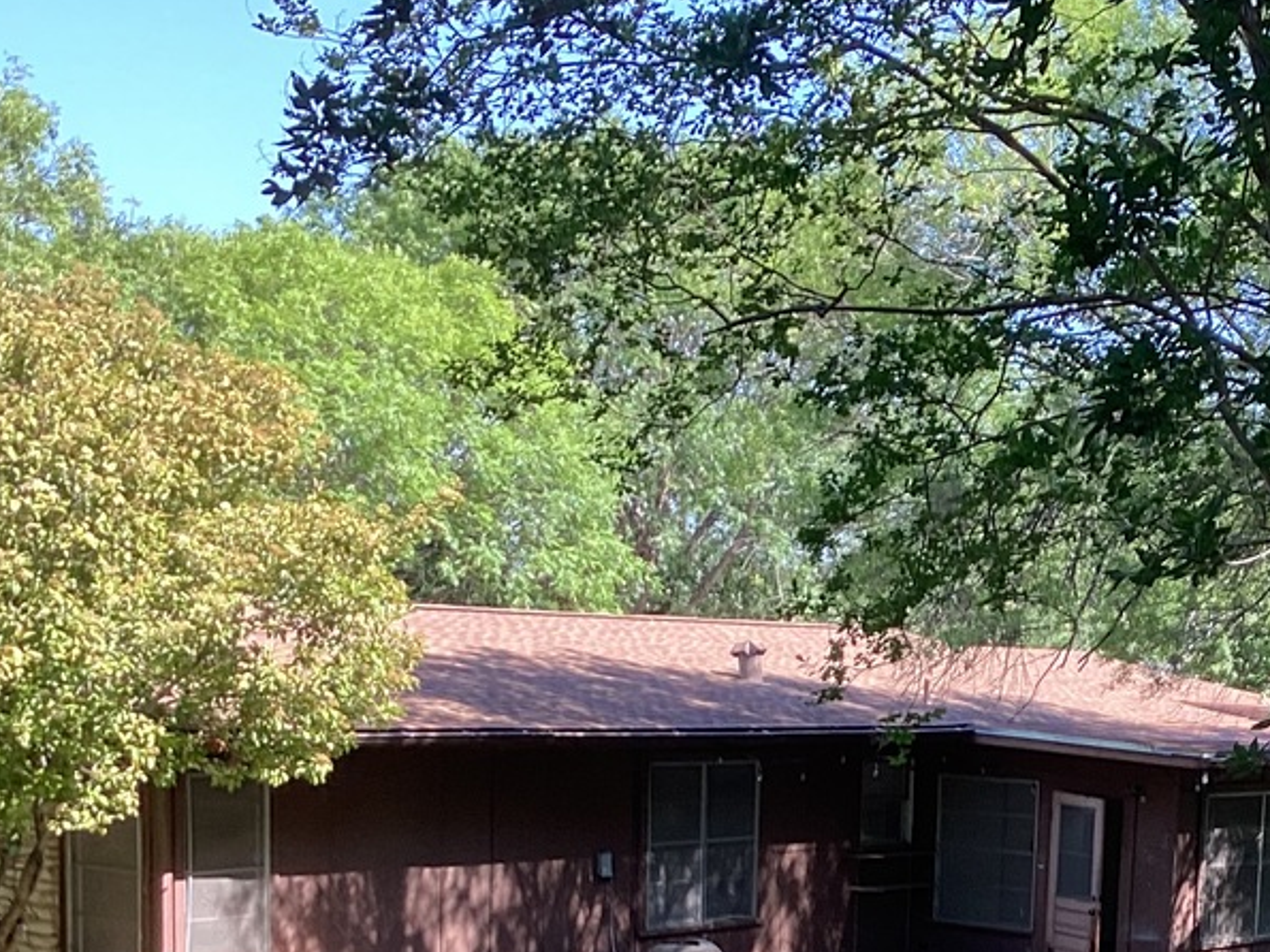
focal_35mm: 75
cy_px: 1035
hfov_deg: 25.5
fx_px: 2751
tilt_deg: -11.0
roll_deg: -3.4
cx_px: 1048
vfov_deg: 18.9
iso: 25
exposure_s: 1/107
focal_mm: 3.3
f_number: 2.4
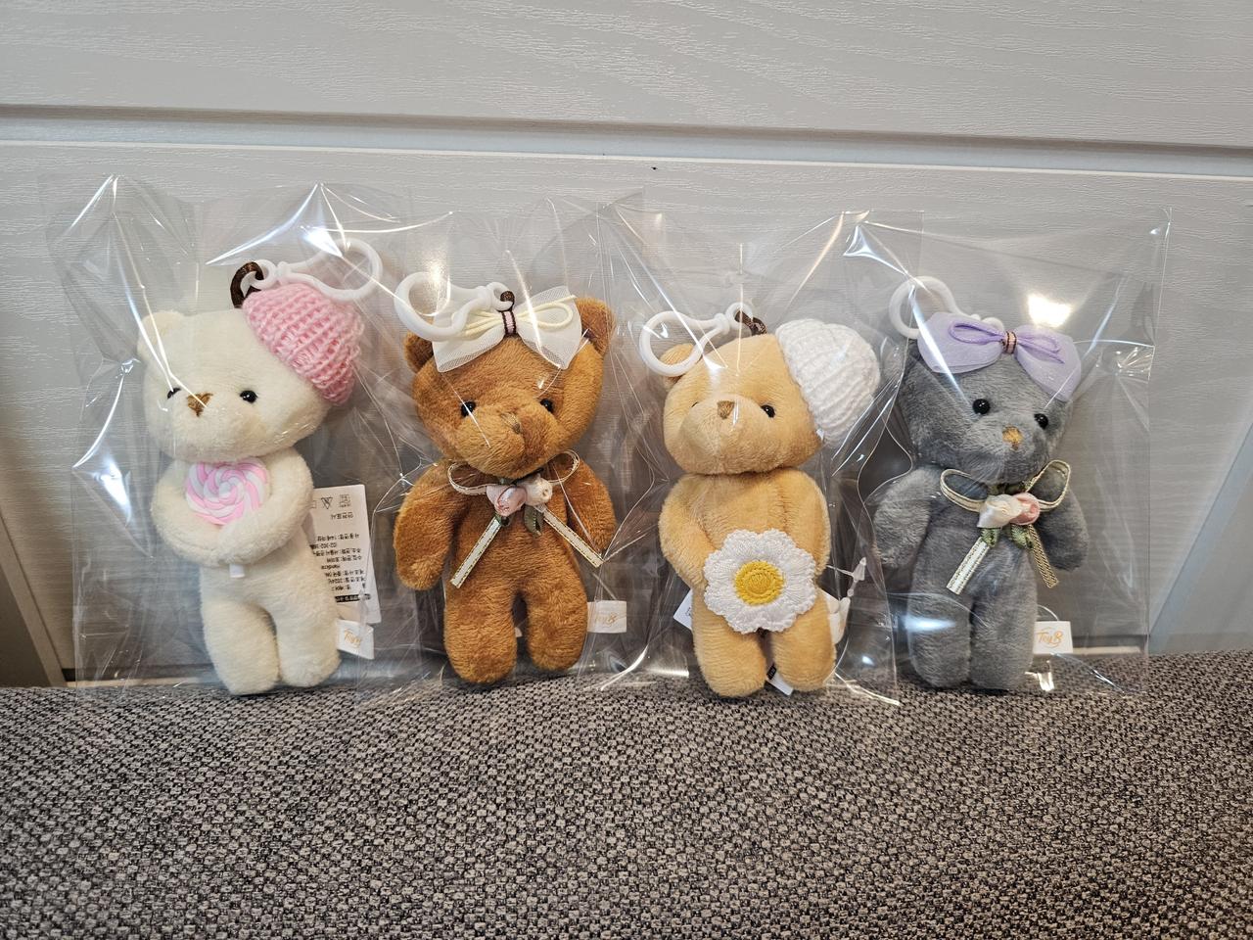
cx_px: 626
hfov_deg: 73.9
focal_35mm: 23
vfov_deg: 58.9
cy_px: 470
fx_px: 833
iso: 200
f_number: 1.7
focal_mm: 6.3
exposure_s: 1/120
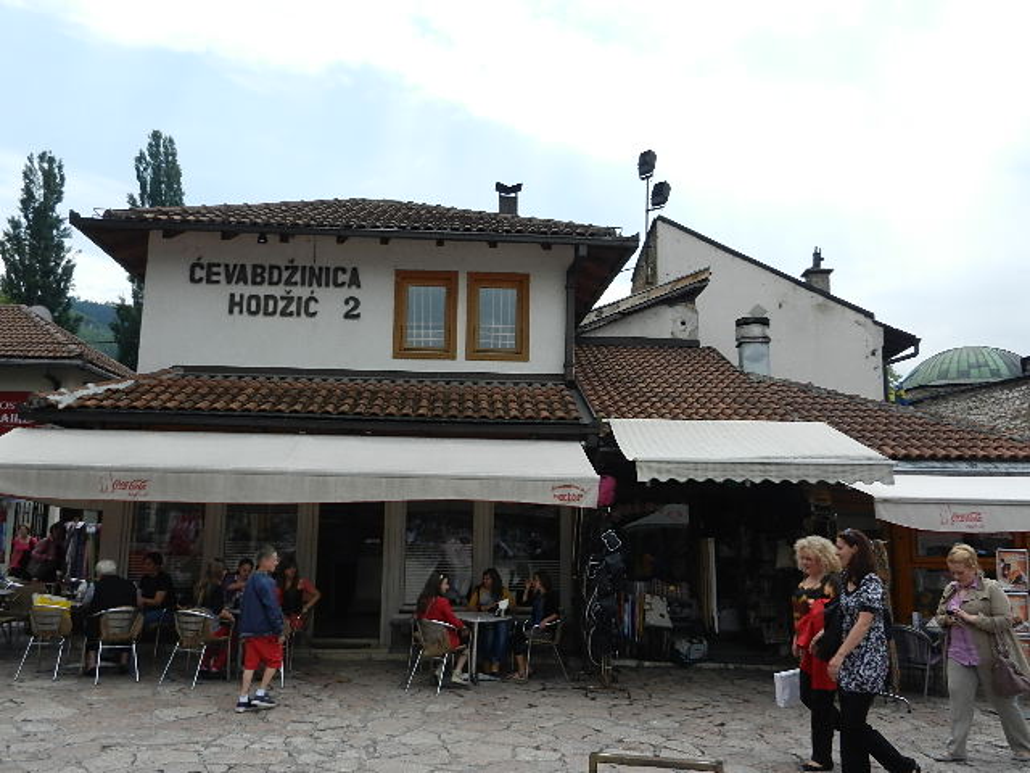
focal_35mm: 29
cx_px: 515
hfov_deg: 61.7
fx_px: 863
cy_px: 386
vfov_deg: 48.2
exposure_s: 1/500
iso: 160
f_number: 7.2
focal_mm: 5.1
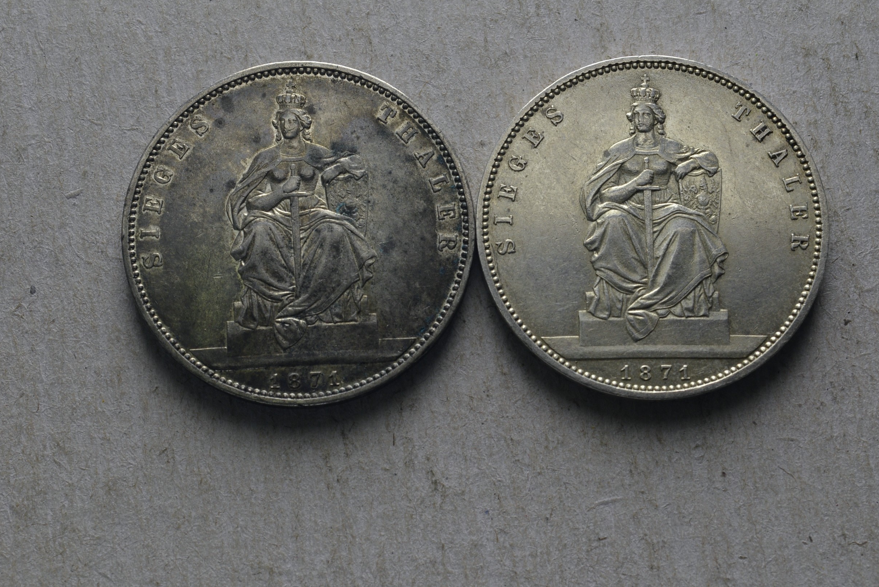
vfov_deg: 16.4
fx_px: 2039
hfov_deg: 24.3
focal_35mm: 84
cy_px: 294
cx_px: 442
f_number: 14
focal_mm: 55
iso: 400
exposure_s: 1/250
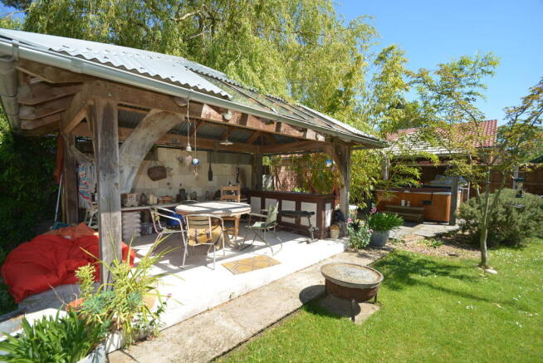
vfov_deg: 77.4
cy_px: 182
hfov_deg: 100.4
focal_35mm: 15
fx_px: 226
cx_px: 272
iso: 100
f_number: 6.3
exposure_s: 1/200
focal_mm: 10
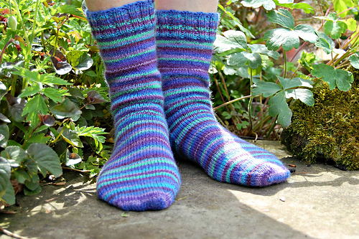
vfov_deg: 20.1
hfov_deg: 29.9
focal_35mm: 68
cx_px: 180
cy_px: 120
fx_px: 673
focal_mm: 45
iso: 200
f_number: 5.3
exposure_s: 1/160
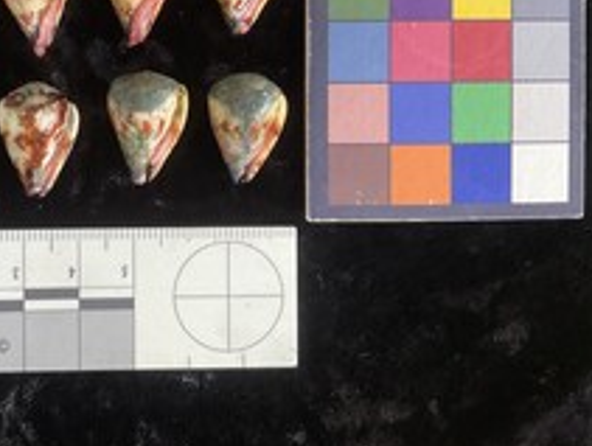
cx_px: 126
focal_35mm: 48
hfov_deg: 38.3
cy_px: 88
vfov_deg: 29.6
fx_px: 822
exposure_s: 1/60
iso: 125
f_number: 1.8
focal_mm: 3
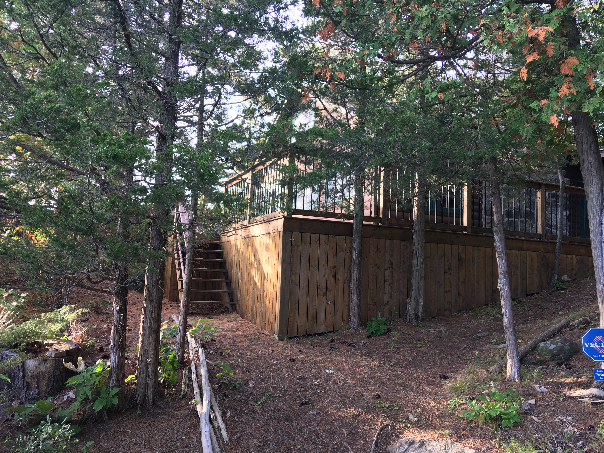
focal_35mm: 29
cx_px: 302
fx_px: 506
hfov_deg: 61.7
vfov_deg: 48.2
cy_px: 226
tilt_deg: +6.7
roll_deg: -2.4
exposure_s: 1/40
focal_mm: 4.15
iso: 25
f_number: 2.2
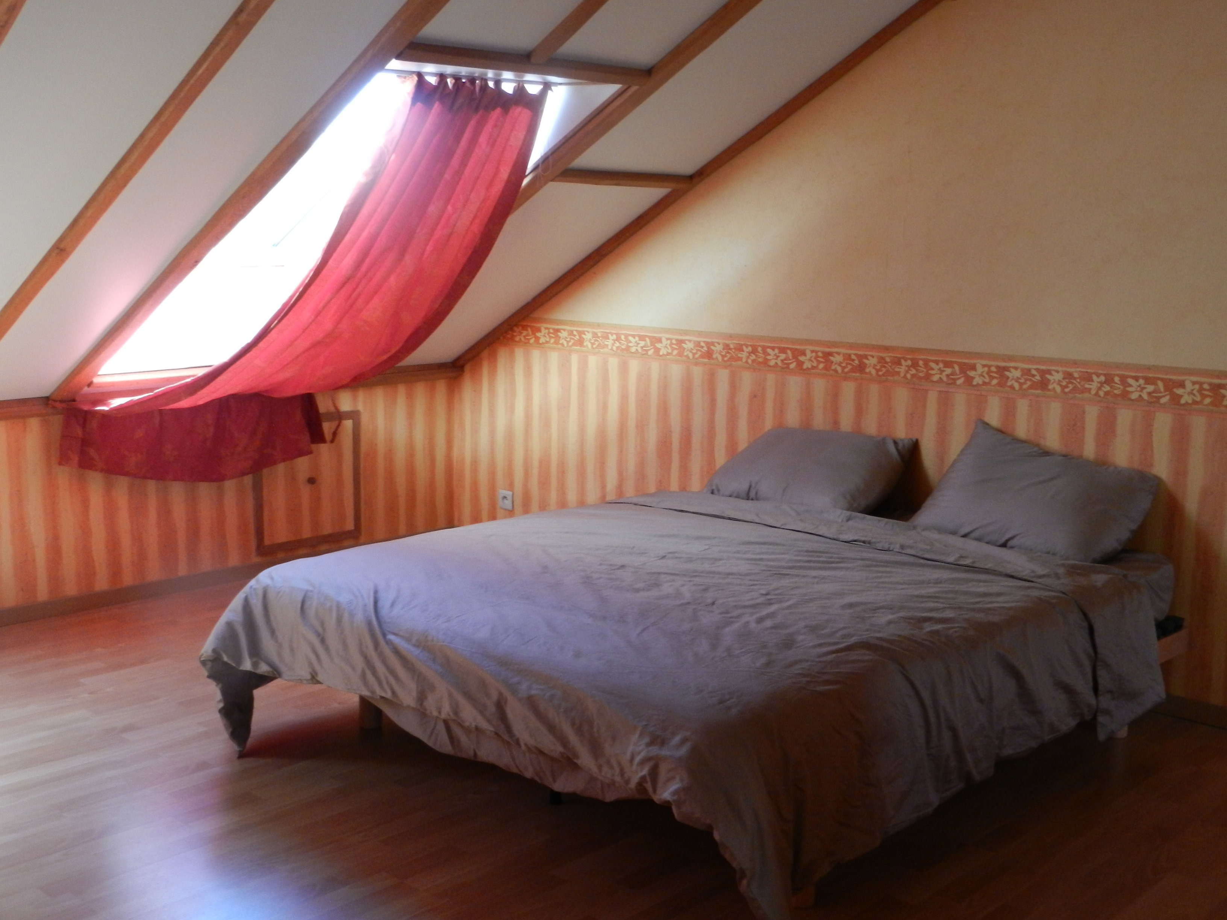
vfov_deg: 37.7
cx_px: 614
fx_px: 1347
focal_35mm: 38
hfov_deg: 49.0
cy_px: 460
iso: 450
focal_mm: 6.9
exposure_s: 1/125
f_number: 4
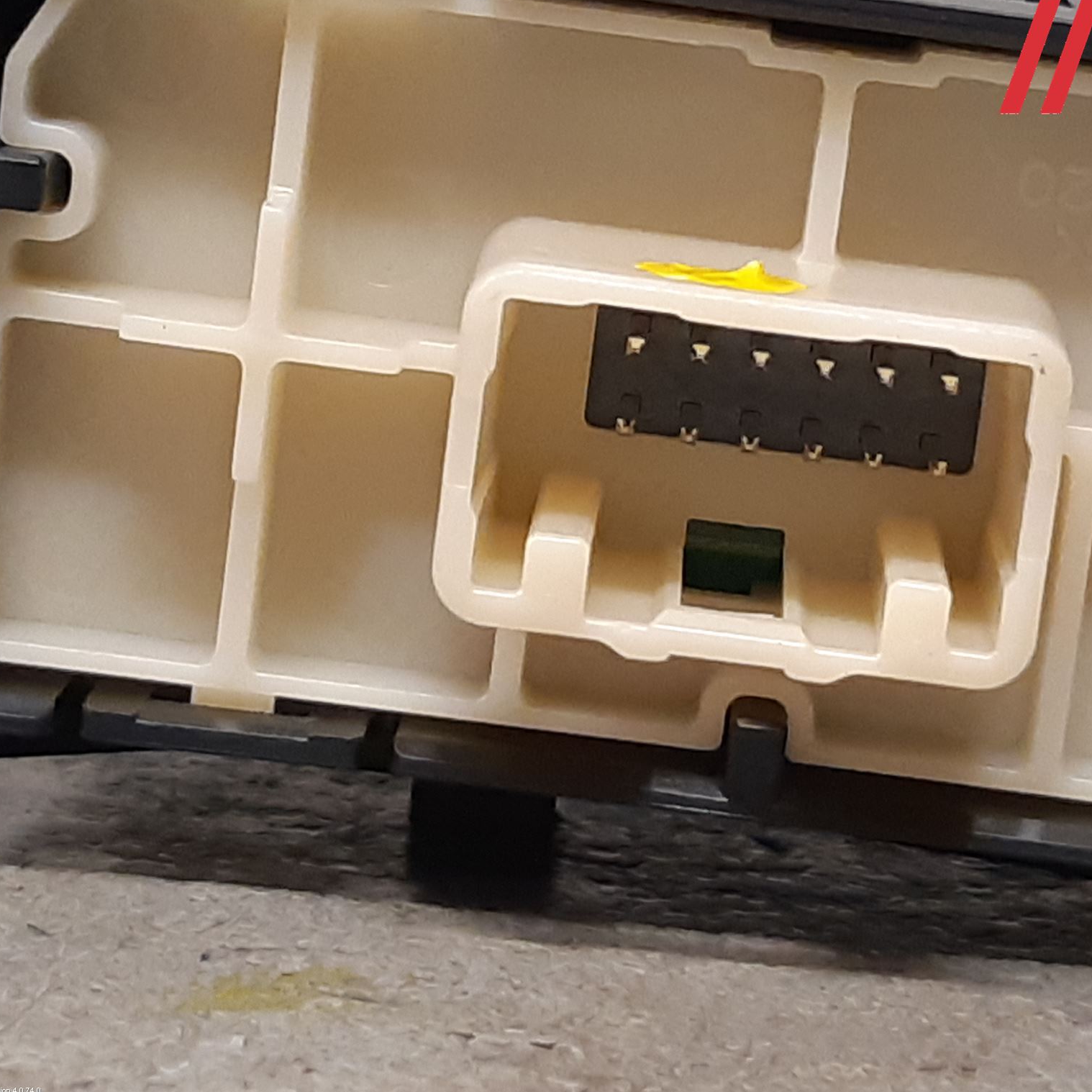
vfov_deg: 52.5
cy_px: 545
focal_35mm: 31
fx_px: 1106
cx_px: 704
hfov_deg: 51.8
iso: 200
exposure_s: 1/50
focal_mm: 3.93
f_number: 1.7
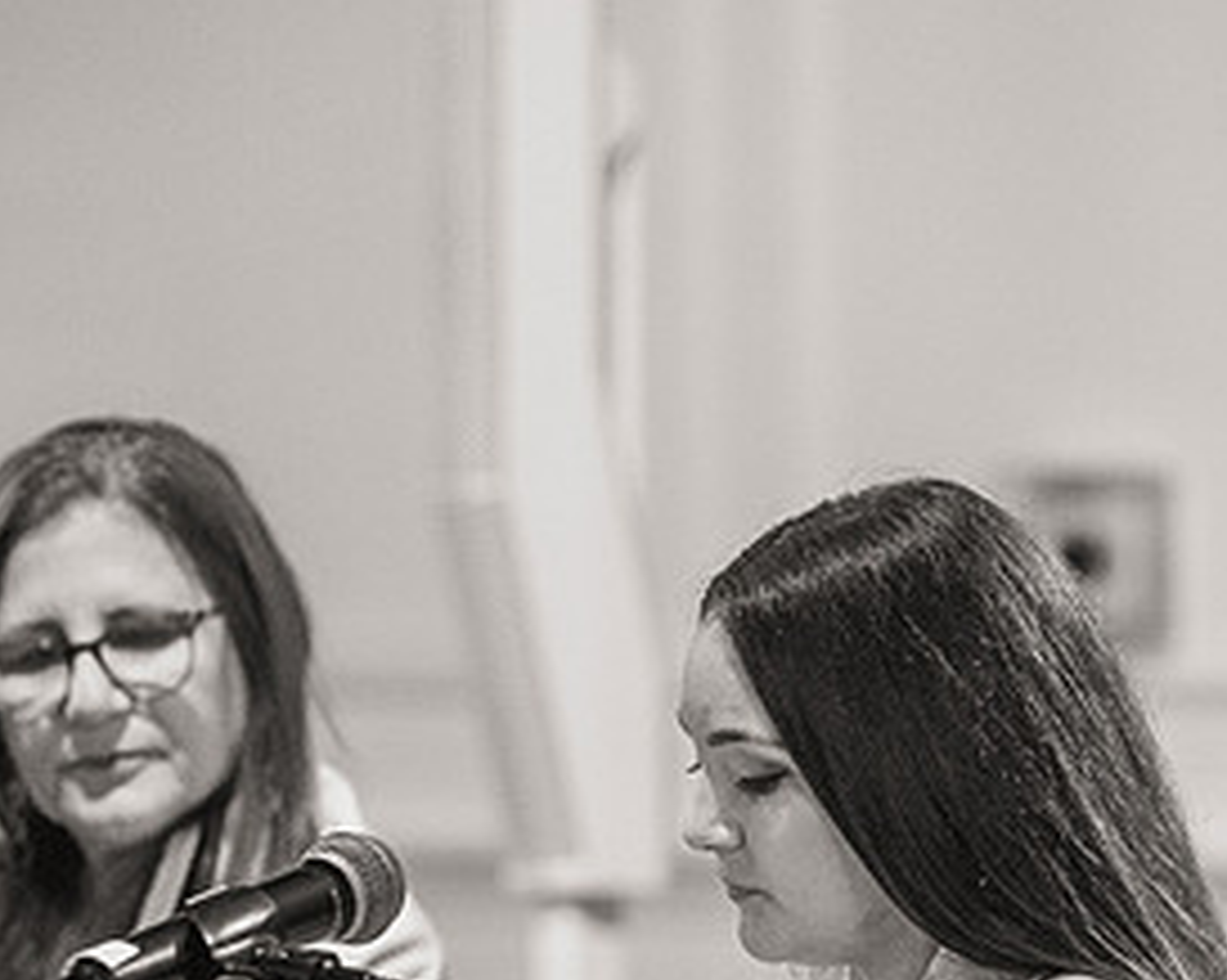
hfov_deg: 6.0
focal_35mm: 321
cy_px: 792
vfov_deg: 4.8
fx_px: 11649
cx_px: 516
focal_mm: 155
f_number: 3.2
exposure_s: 1/160
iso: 5000
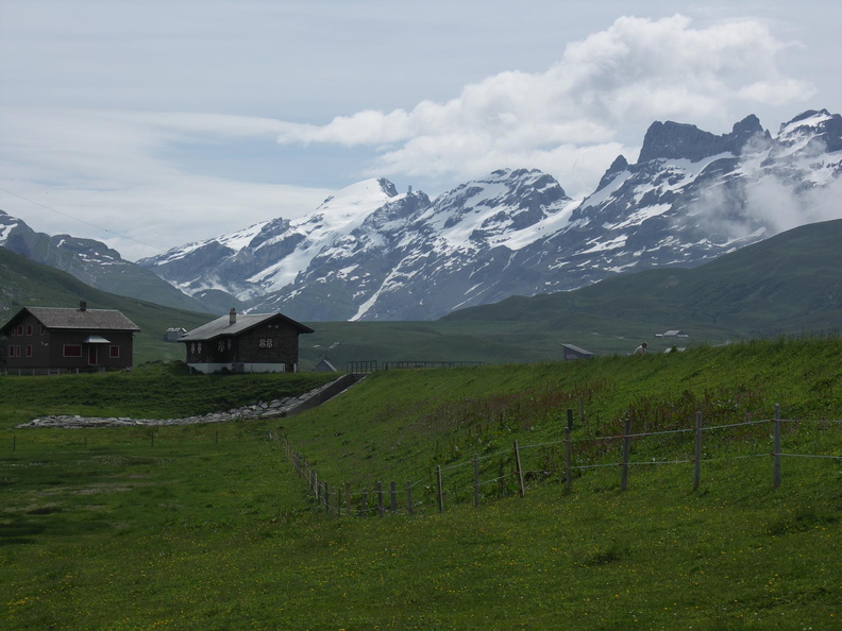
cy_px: 316
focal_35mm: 79
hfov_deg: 24.7
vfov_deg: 18.7
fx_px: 1922
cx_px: 421
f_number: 4
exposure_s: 1/1250
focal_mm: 20.4
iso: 50
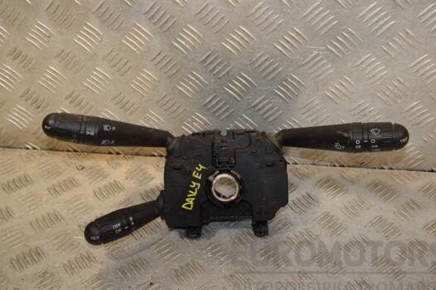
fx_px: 666
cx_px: 216
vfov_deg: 24.6
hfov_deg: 36.3
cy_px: 143
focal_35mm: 55
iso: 800
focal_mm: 32
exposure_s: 1/200
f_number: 6.3
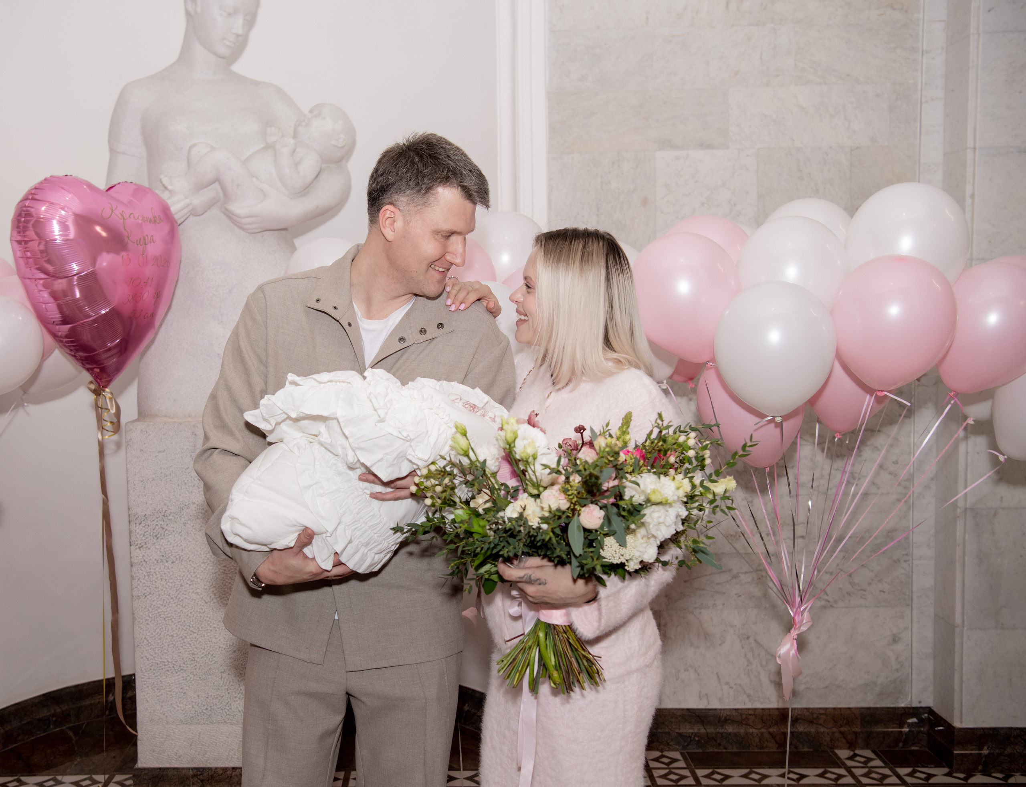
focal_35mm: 41
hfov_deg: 45.6
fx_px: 1215
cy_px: 419
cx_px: 411
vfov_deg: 35.9
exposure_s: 1/160
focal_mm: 34
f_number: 4
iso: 800
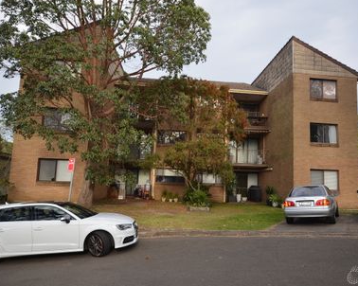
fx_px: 297
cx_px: 201
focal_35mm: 28
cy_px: 145
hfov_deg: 62.0
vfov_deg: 51.5
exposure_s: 1/250
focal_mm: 16
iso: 100
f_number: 5
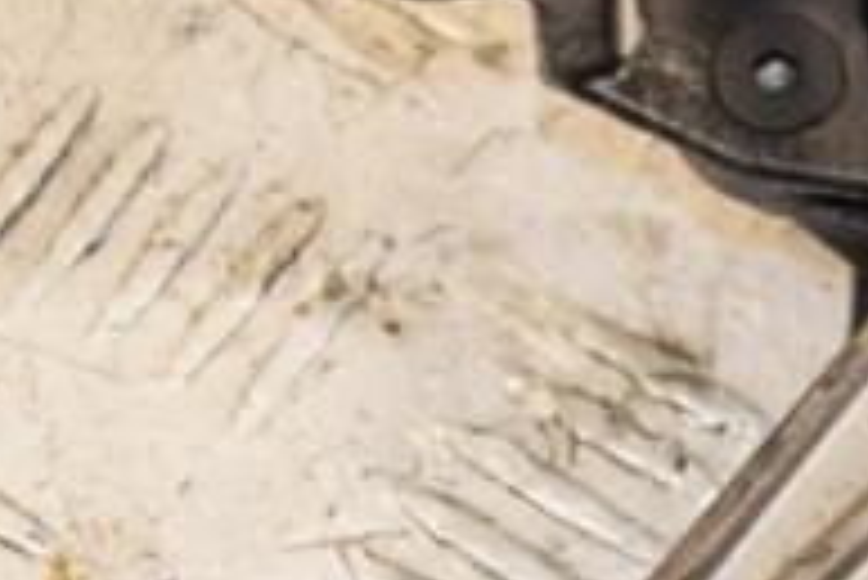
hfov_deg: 6.6
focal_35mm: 307
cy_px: 193
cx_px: 1174
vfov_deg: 4.5
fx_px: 7407
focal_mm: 66
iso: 800
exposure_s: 1/200
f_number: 6.3
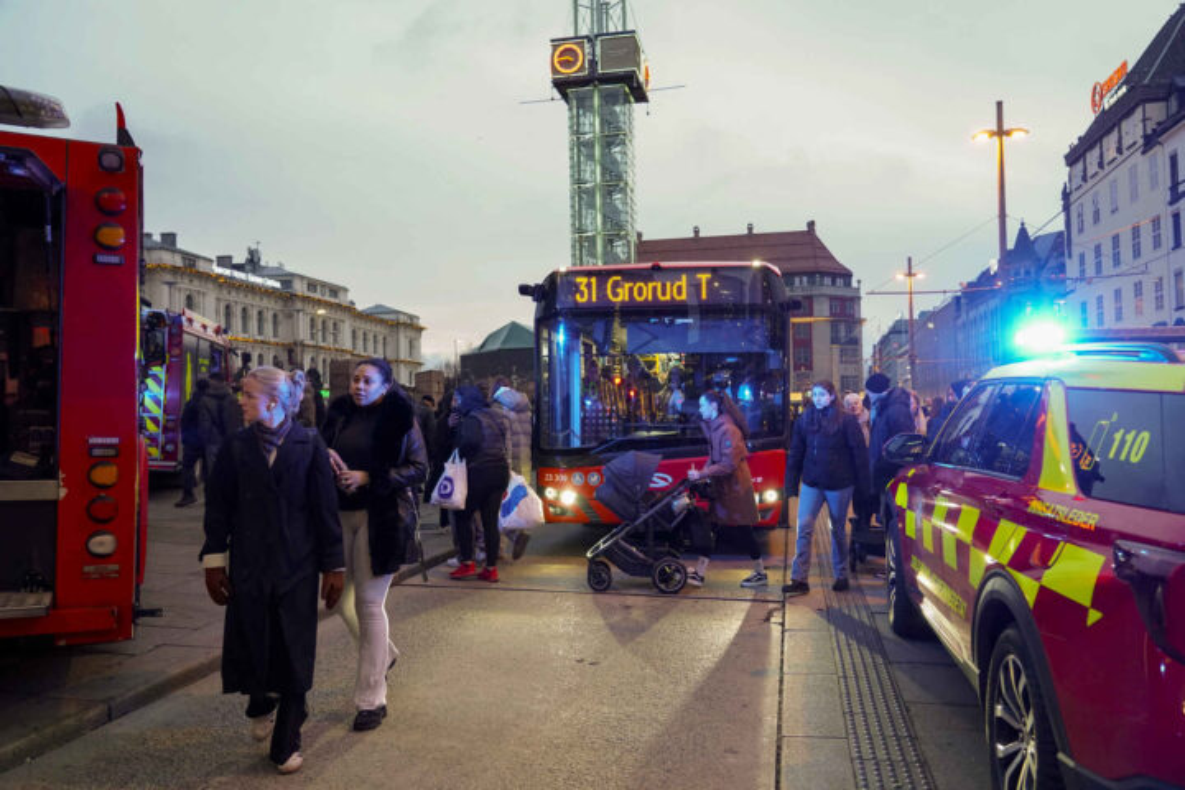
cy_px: 395
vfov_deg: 45.0
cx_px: 592
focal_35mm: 29
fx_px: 955
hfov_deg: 63.7
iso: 3200
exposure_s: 1/125
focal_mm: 29
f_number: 4
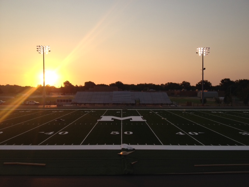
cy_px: 94
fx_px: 252
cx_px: 124
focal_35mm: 35
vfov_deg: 40.7
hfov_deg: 52.6
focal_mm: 4.28
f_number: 2.4
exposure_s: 1/761
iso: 64
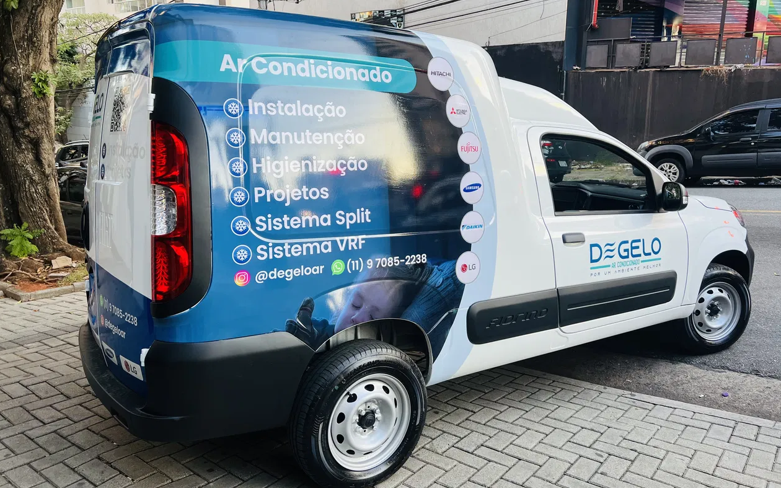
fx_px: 596
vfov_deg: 44.4
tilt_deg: -11.0
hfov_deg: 66.5
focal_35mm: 28
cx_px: 392
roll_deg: +0.2
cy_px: 211
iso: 50
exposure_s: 1/121
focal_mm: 5.7
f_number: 1.5
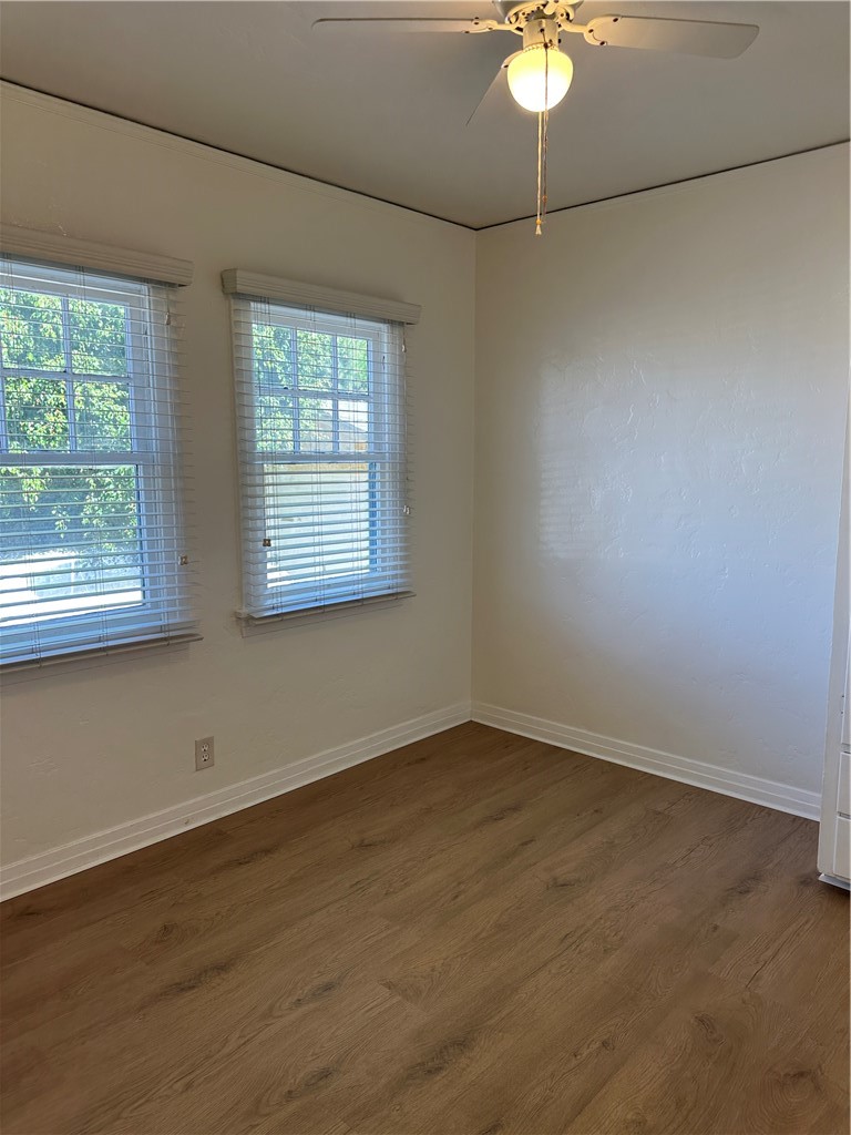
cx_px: 426
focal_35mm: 24
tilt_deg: -6.6
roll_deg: -0.2
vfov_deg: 71.6
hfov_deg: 56.8
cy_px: 568
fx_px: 787
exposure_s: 1/120
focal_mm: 6.86
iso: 80
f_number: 1.78
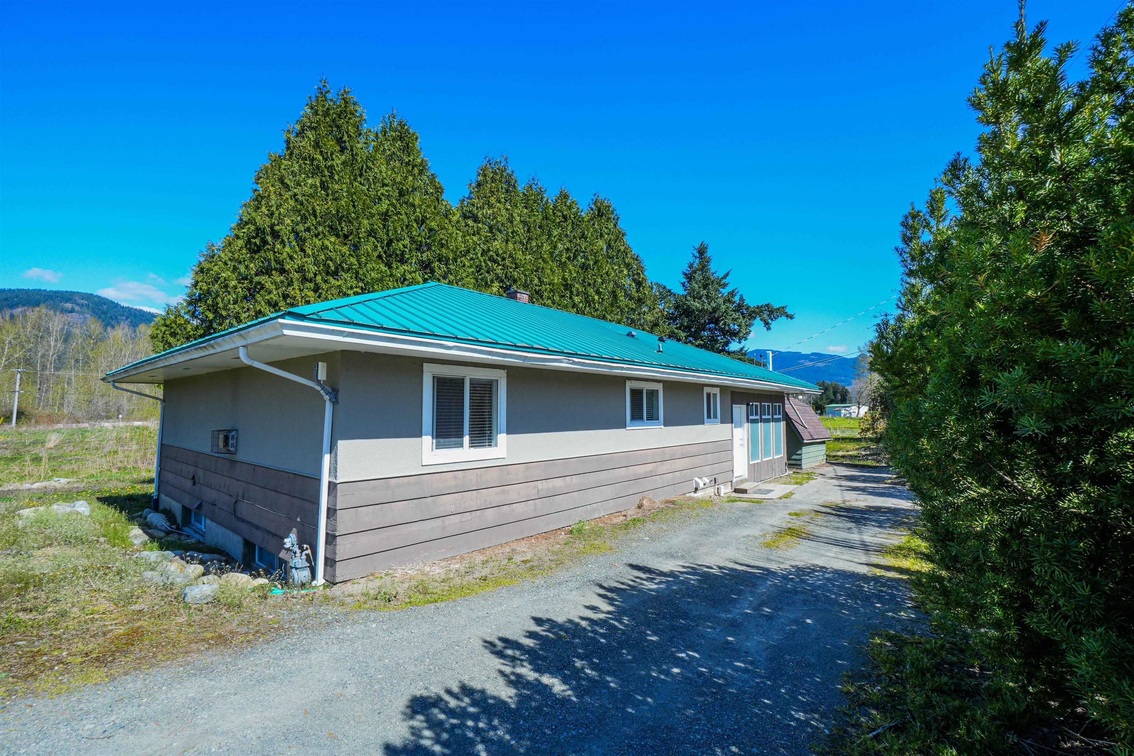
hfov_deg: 100.4
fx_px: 472
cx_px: 567
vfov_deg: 77.3
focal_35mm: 15
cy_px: 378
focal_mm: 10
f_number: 16
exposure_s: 1/30
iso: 100
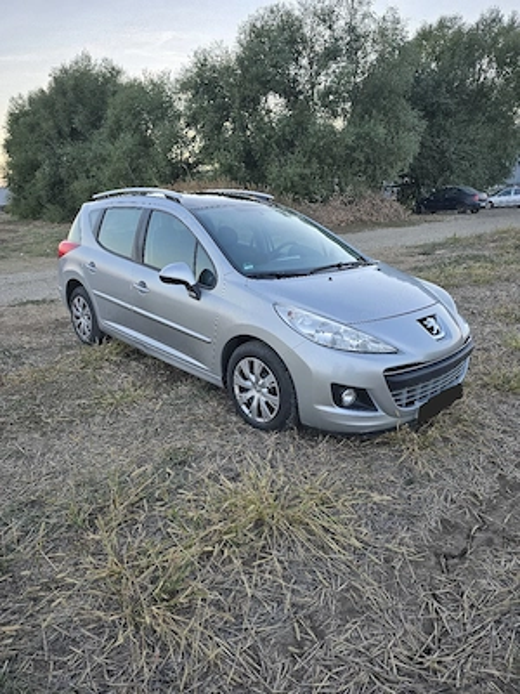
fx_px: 461
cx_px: 260
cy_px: 347
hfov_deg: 58.9
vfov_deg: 73.9
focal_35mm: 23
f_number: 1.7
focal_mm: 6.3
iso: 100
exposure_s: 1/182
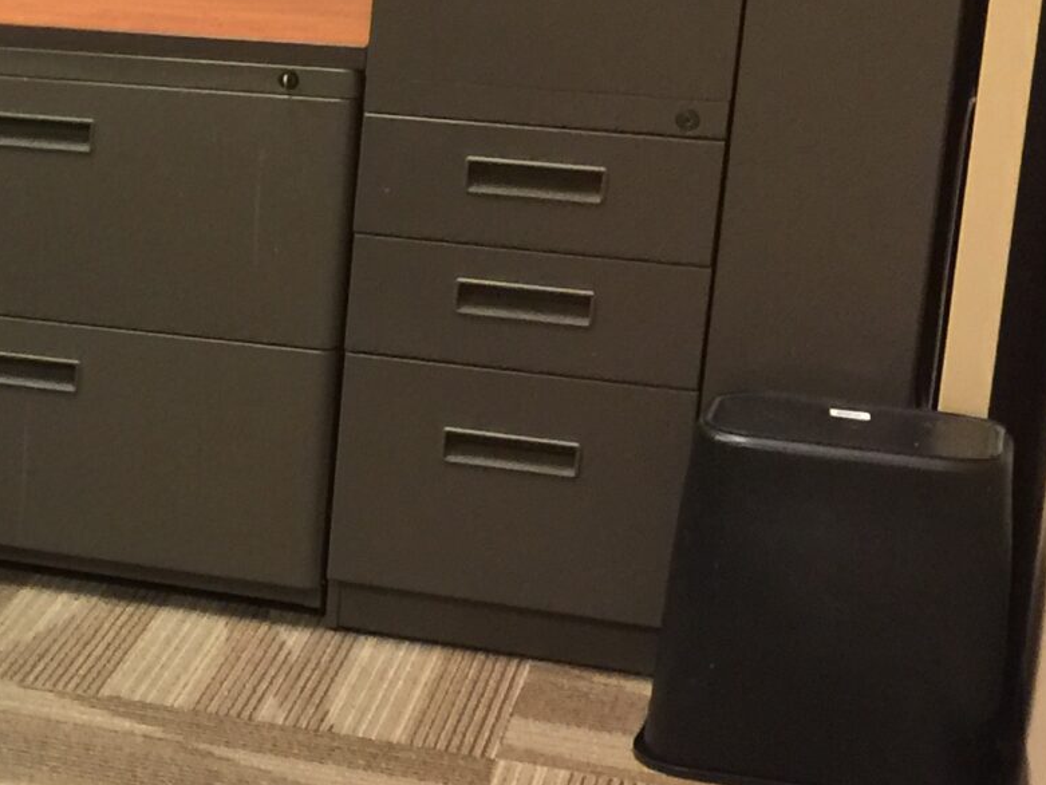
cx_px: -629
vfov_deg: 15.6
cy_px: 315
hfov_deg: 17.9
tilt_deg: -16.1
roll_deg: -0.1
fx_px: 2871
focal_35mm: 95
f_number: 2.2
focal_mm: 4.15
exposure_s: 1/15
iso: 80
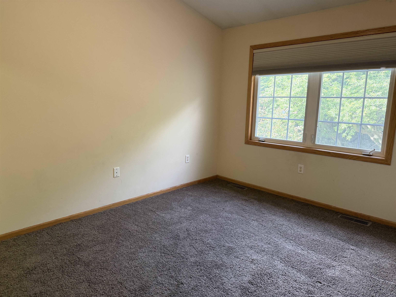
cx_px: 198
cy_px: 148
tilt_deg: -10.0
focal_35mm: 24
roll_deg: -1.1
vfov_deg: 56.8
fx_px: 275
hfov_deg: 71.6
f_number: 1.78
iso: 320
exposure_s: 1/120
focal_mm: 6.76
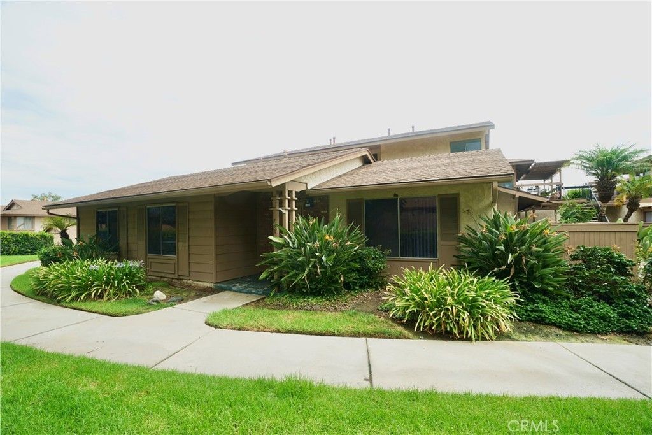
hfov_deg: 96.7
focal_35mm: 16
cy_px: 218
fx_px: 290
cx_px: 326
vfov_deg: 73.8
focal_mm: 16
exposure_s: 1/100
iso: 100
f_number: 7.1
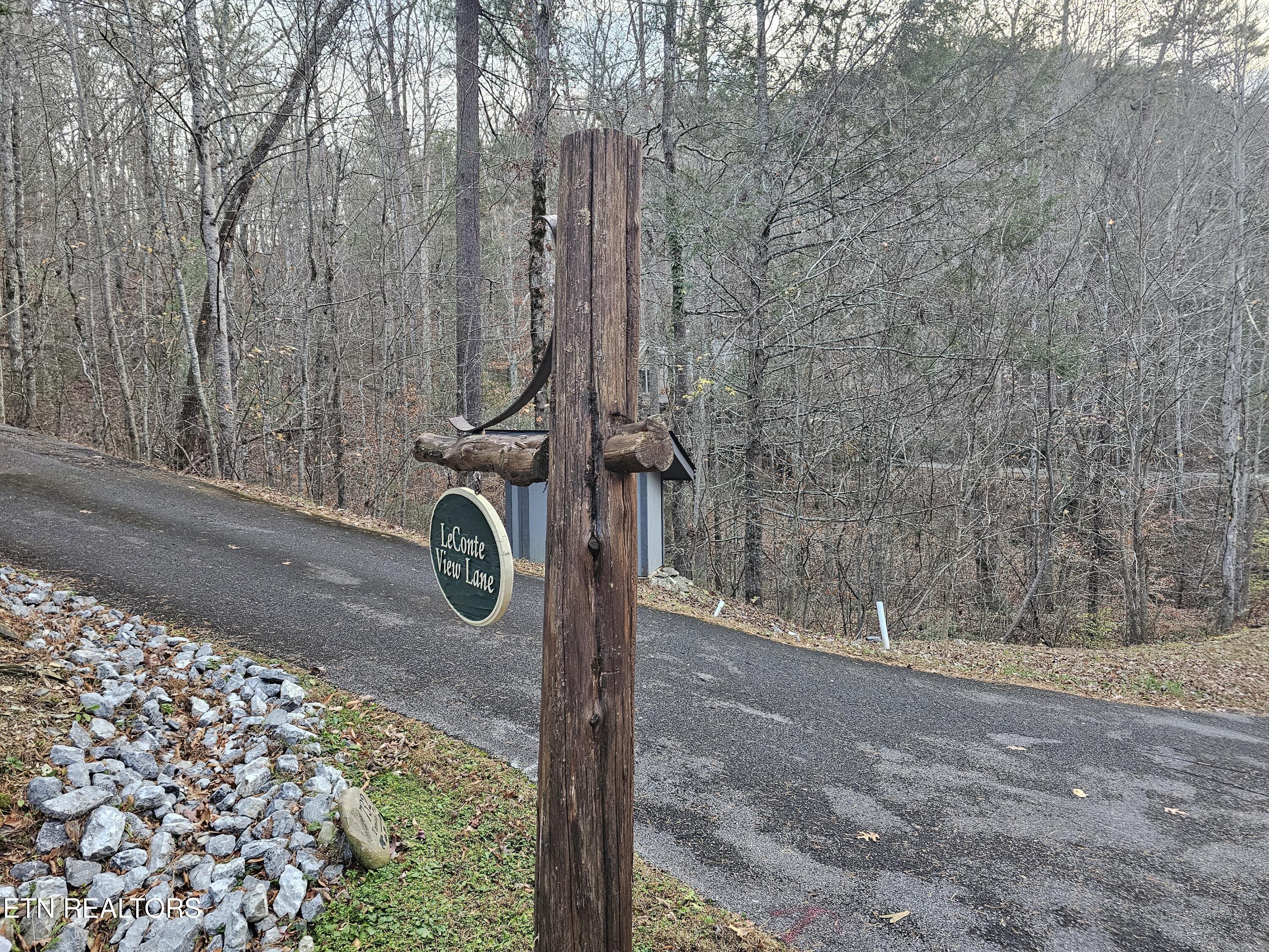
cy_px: 476
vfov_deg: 58.9
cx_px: 634
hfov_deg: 73.9
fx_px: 843
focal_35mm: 23
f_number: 1.7
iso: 320
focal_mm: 6.3
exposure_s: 1/120
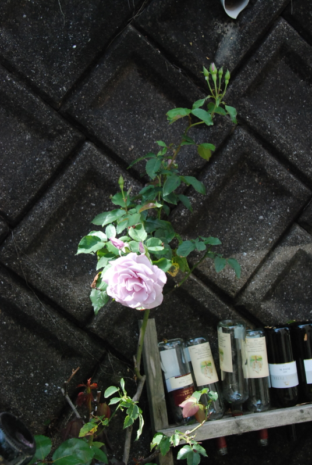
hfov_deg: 22.7
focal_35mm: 60
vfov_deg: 33.4
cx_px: 156
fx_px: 777
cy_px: 232
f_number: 11
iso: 1600
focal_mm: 40
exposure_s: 1/500
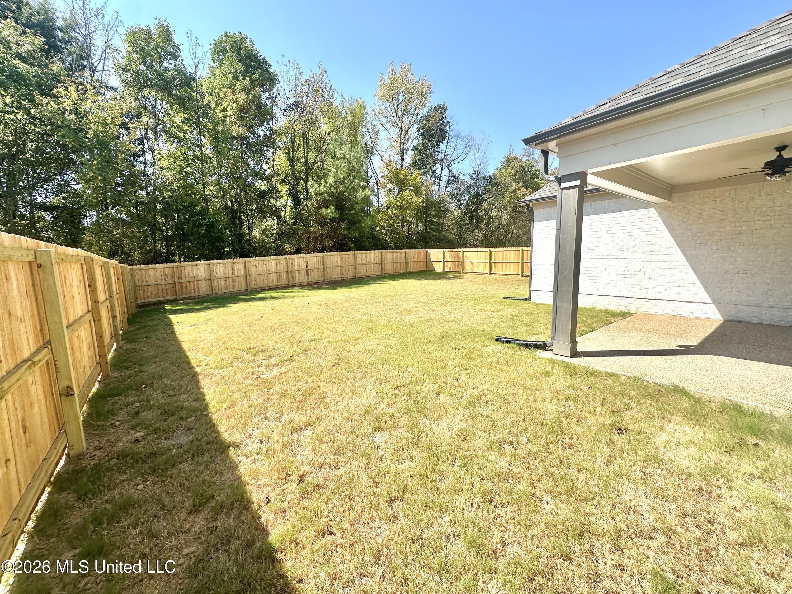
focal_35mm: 14
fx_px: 320
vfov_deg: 85.7
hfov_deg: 102.1
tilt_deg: -6.8
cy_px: 297
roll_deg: -0.2
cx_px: 396
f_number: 2.2
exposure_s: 1/1335
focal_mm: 2.22
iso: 40
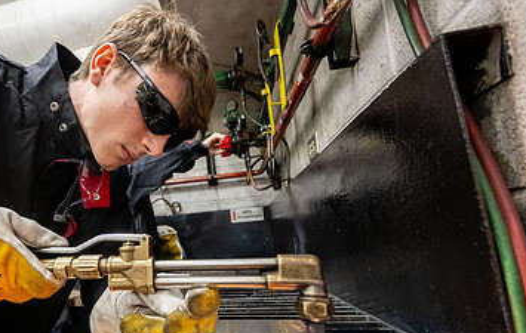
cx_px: 148
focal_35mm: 24
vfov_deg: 50.9
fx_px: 345
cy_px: 211
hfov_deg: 70.8
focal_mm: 14
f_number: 4
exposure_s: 1/200
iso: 2500
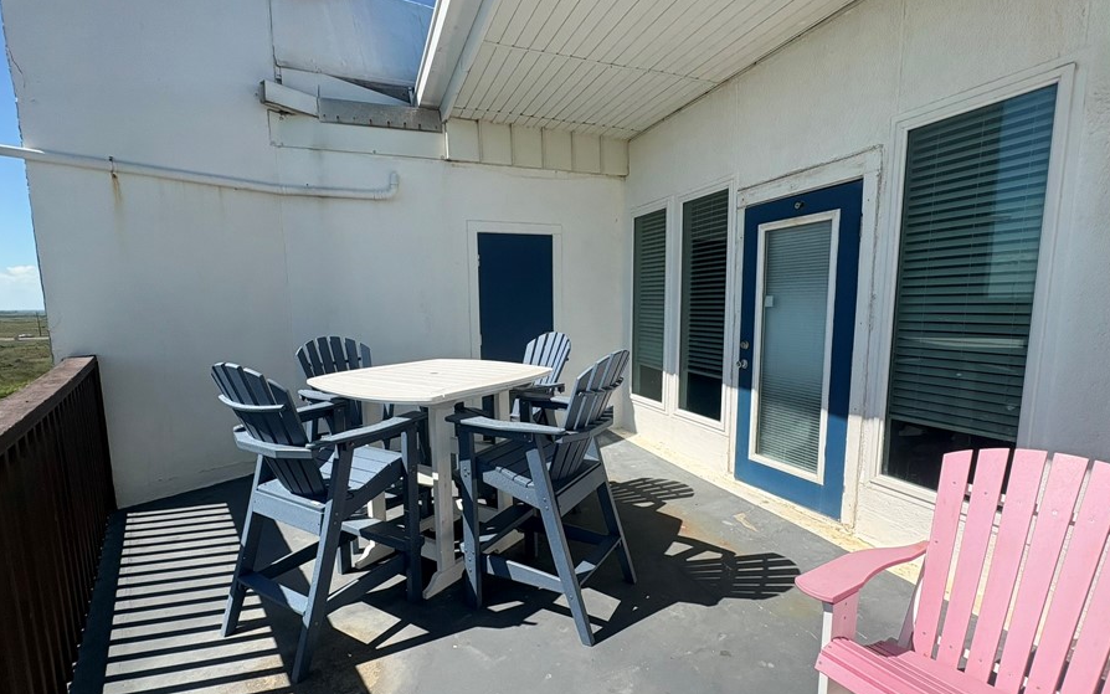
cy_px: 372
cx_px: 551
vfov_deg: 67.9
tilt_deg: -6.7
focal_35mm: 17
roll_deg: +0.8
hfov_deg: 94.4
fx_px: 514
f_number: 2.2
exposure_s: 1/2028
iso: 50
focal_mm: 2.22
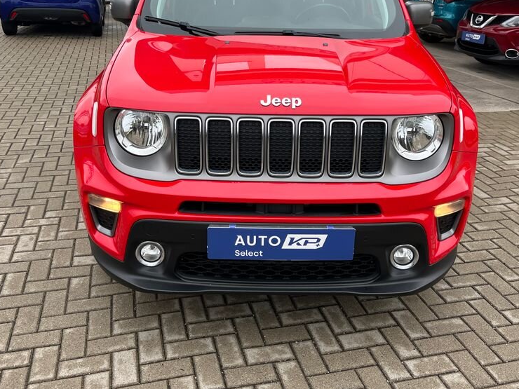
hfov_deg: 51.4
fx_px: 540
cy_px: 127
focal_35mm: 36
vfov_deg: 39.2
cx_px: 263
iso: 50
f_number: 1.6
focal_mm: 5.1
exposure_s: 1/532
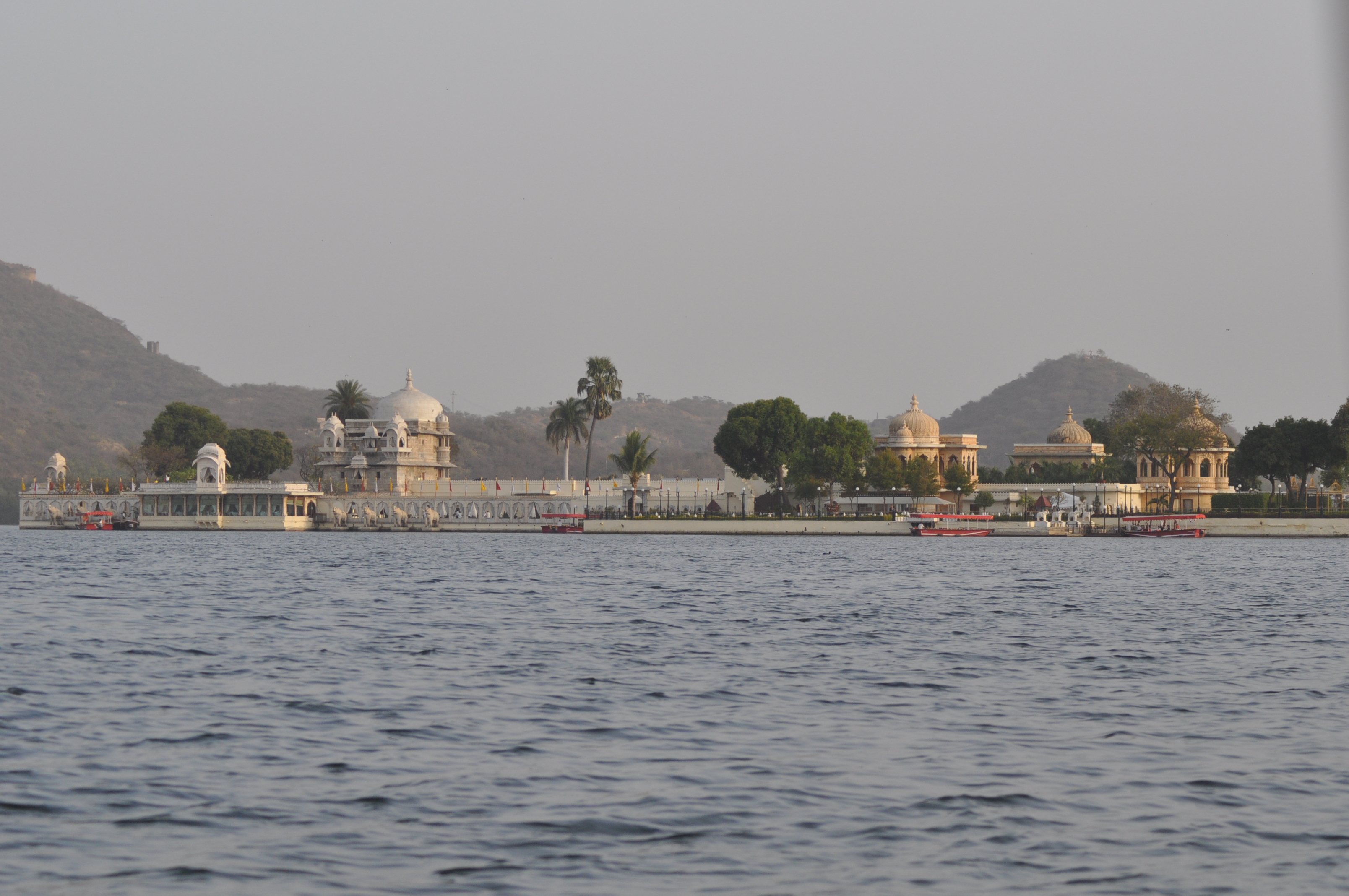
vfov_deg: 13.0
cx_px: 674
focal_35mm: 105
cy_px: 448
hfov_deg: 19.5
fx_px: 3930
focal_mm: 70
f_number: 6.3
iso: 400
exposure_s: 1/640
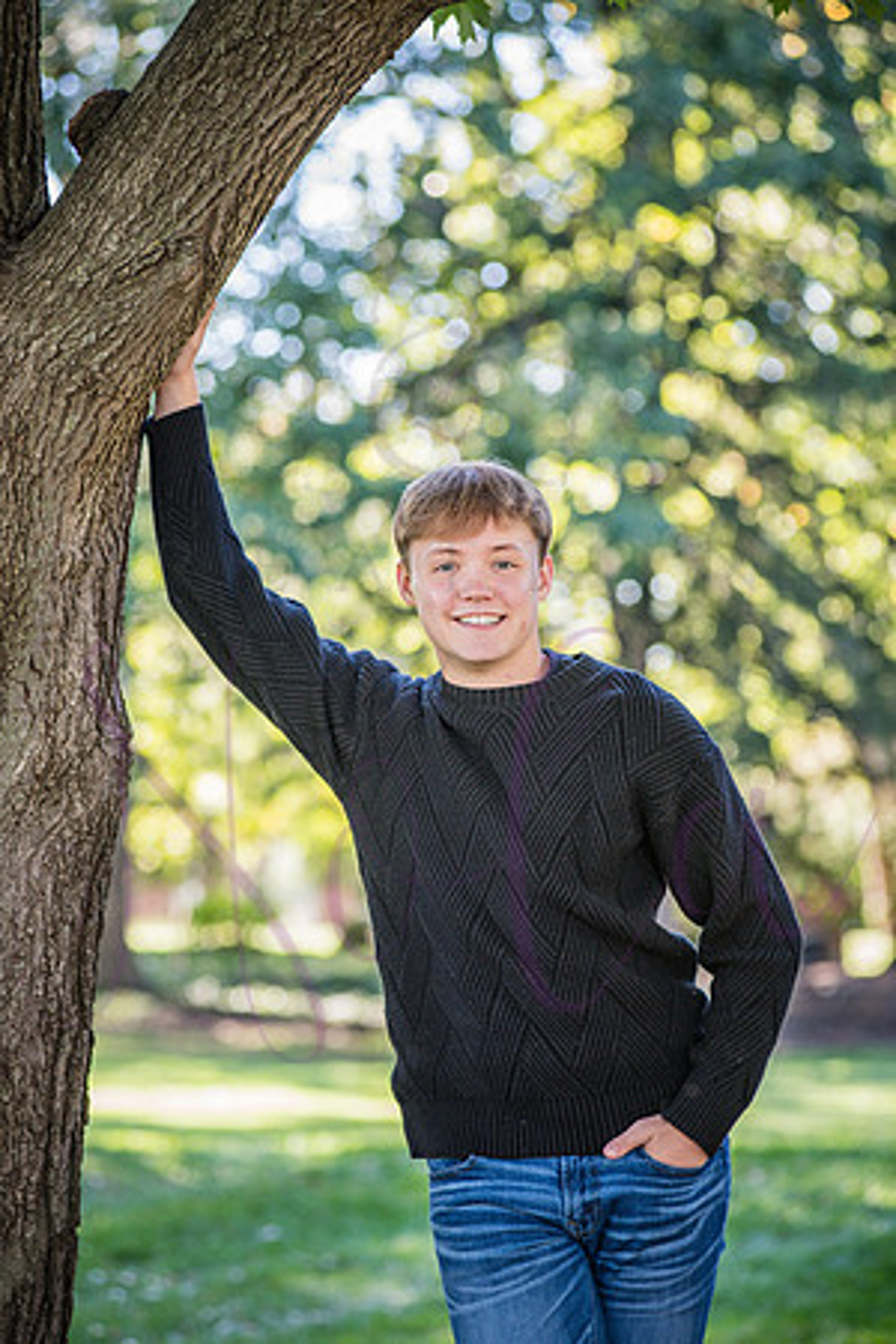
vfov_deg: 16.4
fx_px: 4666
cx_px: 448
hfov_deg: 11.0
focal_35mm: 125
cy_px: 672
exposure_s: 1/250
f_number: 4.5
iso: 800
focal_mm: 125
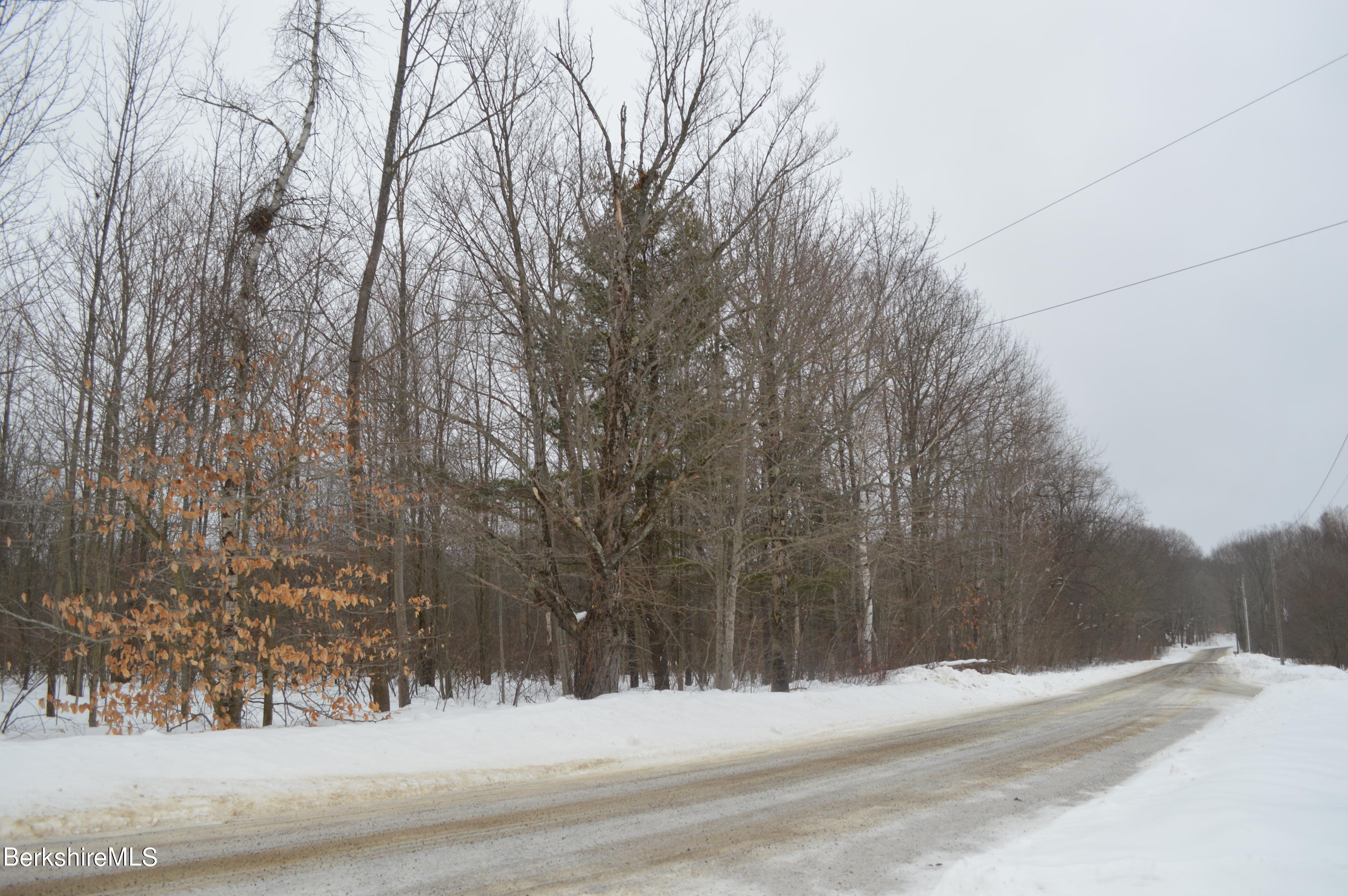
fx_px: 1010
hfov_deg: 67.4
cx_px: 674
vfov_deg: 47.8
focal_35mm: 27
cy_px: 448
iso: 100
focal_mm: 18
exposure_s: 1/200
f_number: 5
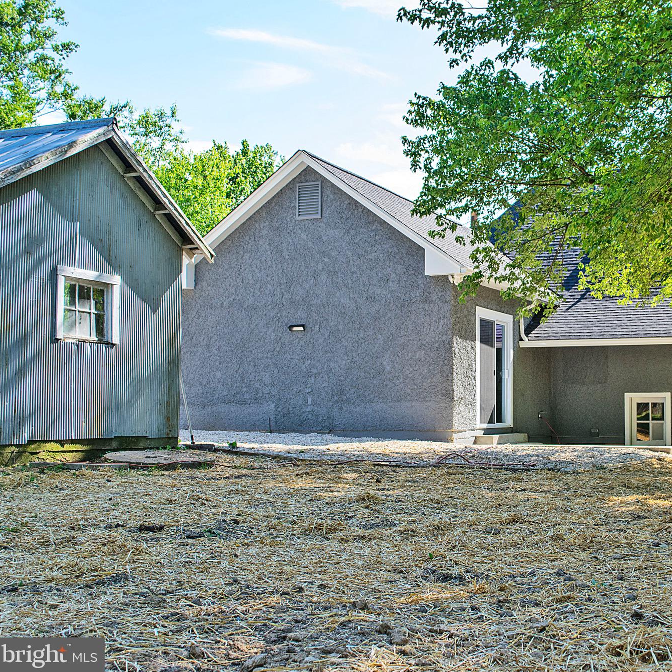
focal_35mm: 49
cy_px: 332
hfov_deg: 34.2
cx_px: 506
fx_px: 1068
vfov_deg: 34.9
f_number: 8
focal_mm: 25
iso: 200
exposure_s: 1/250
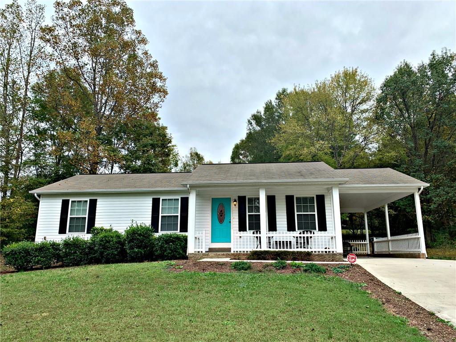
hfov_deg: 67.3
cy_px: 171
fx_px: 342
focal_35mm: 26
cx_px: 228
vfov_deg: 53.0
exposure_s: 1/1282
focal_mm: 4.25
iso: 25
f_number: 1.8
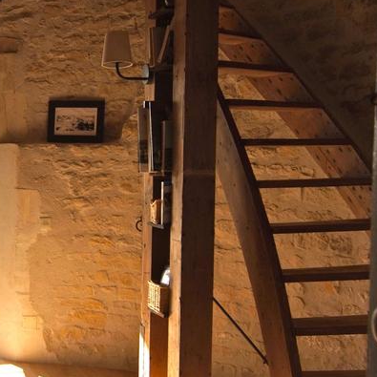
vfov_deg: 30.5
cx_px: 46
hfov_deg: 29.4
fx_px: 690
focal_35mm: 56
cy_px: 222
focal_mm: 19
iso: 100
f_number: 6.3
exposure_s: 1/160
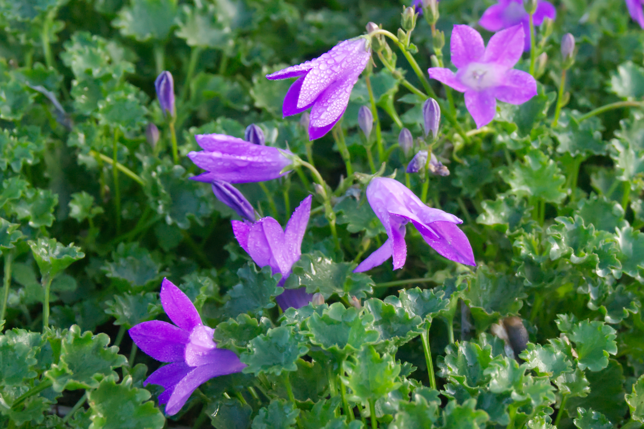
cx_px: 322
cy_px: 214
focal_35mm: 82
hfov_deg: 24.6
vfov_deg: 16.6
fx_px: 1476
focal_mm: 55
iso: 2500
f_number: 10
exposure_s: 1/200
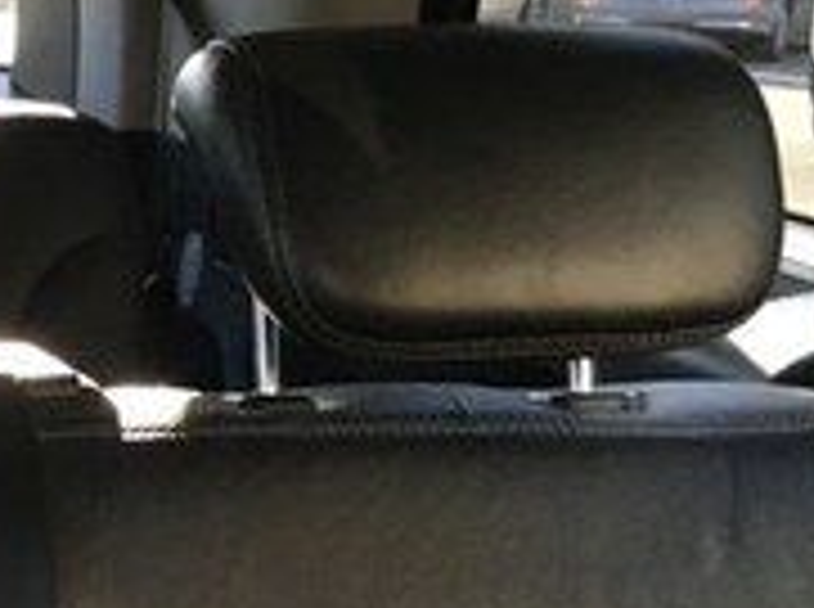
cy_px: 448
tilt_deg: -12.5
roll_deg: -2.6
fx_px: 2488
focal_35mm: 106
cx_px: -522
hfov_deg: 16.4
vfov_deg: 13.9
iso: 64
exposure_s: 1/33
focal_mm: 4.15
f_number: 2.2
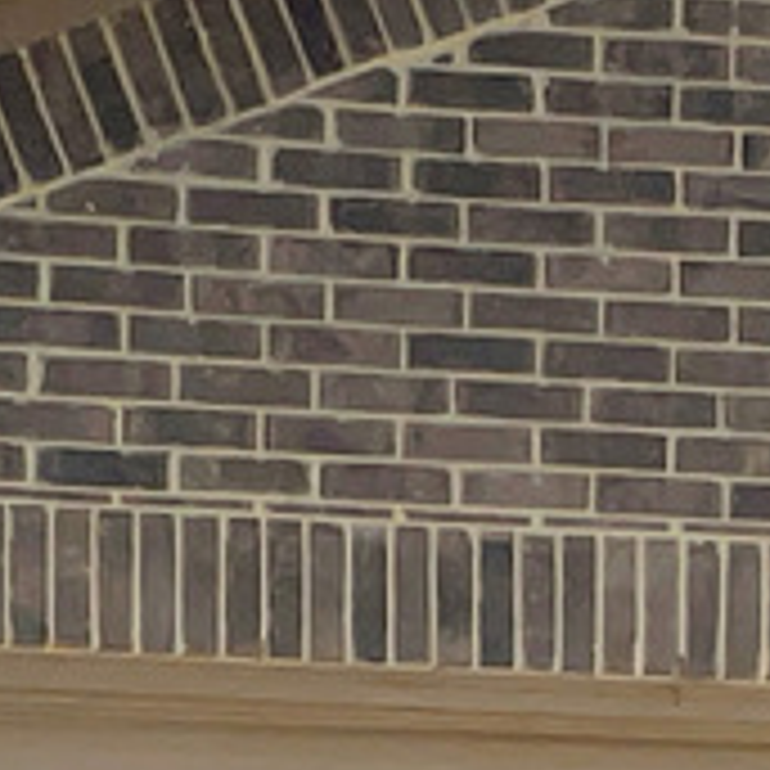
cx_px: -23
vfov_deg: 8.1
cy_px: 590
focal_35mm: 216
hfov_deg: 8.1
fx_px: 5436
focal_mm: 3
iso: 16
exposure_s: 1/3534
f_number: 1.8
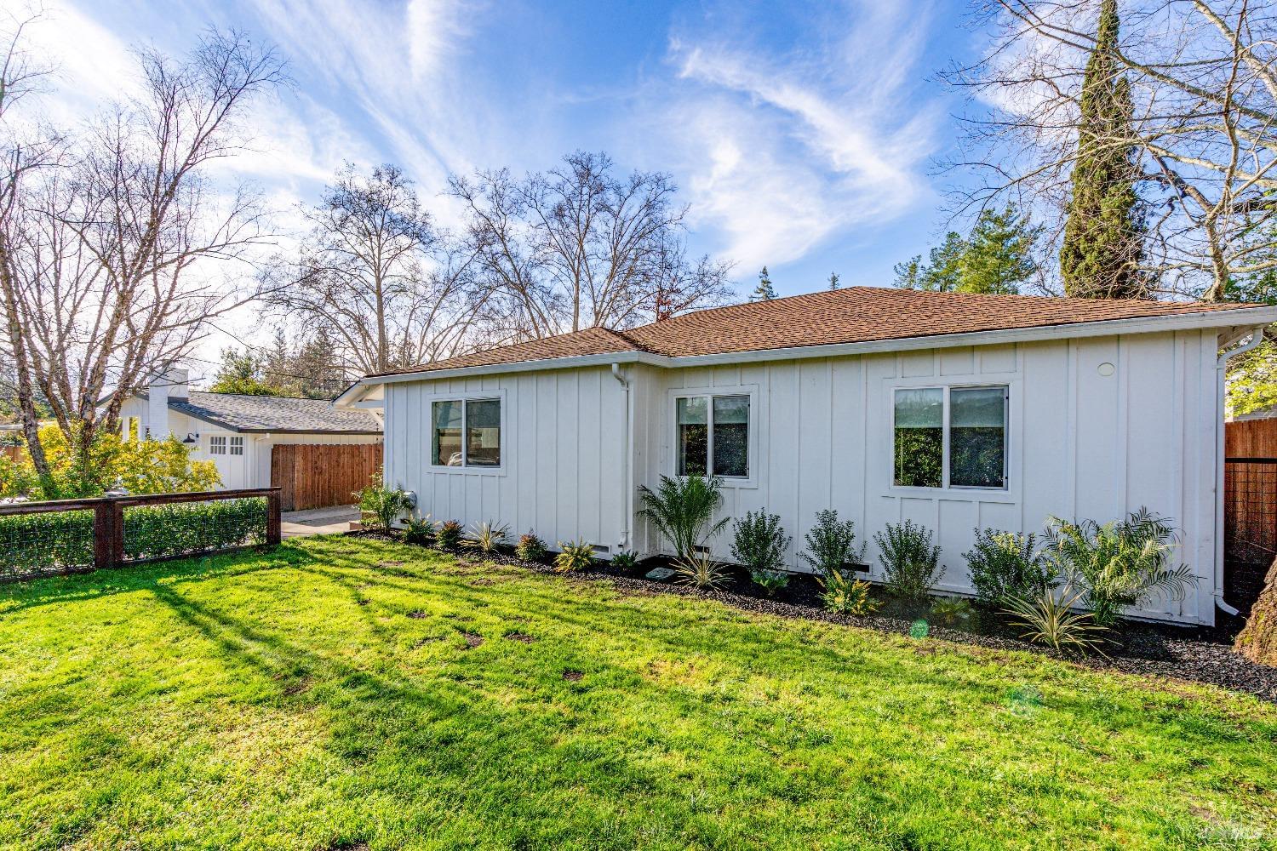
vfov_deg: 73.7
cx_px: 638
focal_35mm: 16
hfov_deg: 96.7
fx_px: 568
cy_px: 426
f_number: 11
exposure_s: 1/250
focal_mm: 16
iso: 320
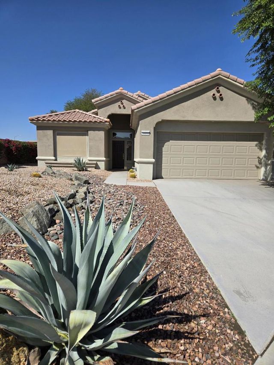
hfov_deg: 58.9
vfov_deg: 73.9
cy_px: 182
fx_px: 243
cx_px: 137
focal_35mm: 23
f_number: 1.8
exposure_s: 1/2693
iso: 25
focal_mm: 5.4
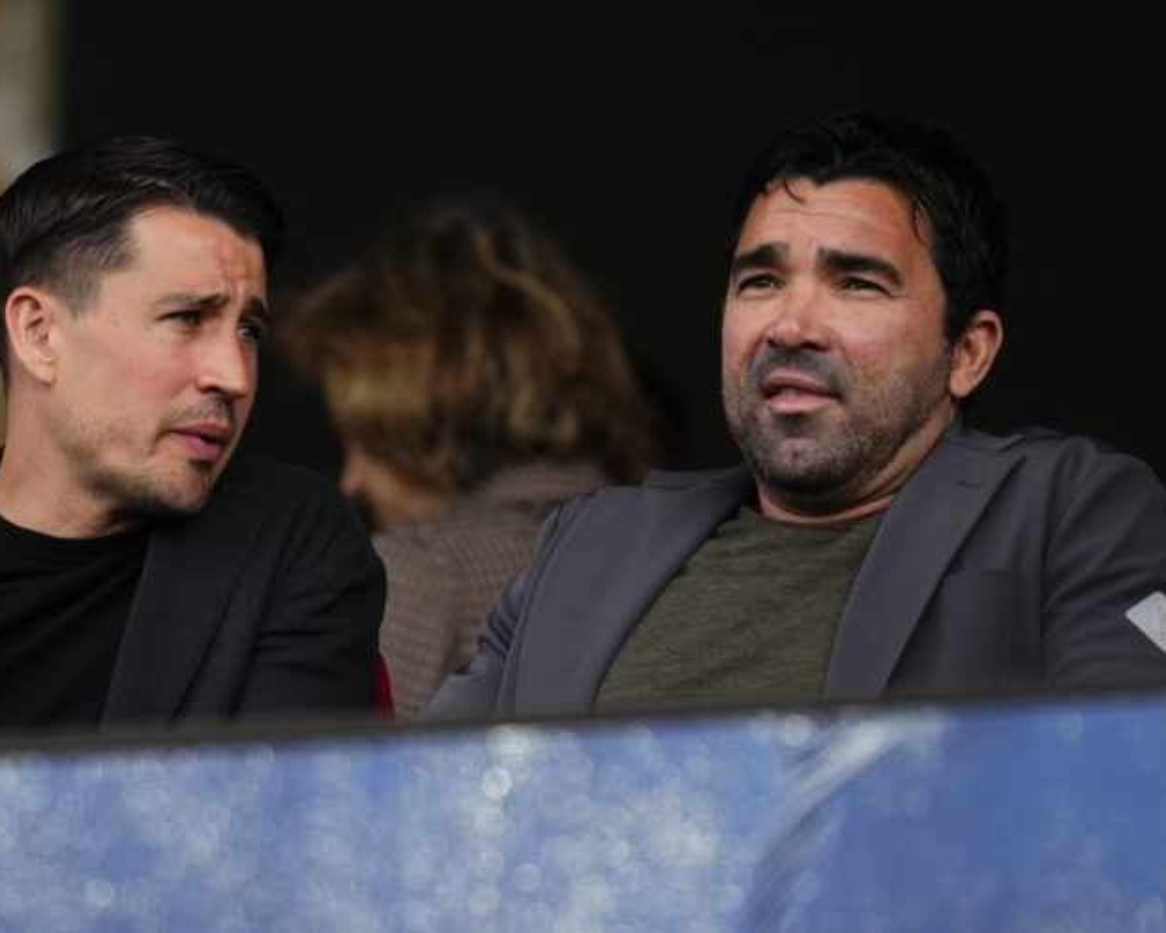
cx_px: 514
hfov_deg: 2.8
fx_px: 23439
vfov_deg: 2.3
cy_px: 466
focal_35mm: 679
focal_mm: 400
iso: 500
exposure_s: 1/1250
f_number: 2.8
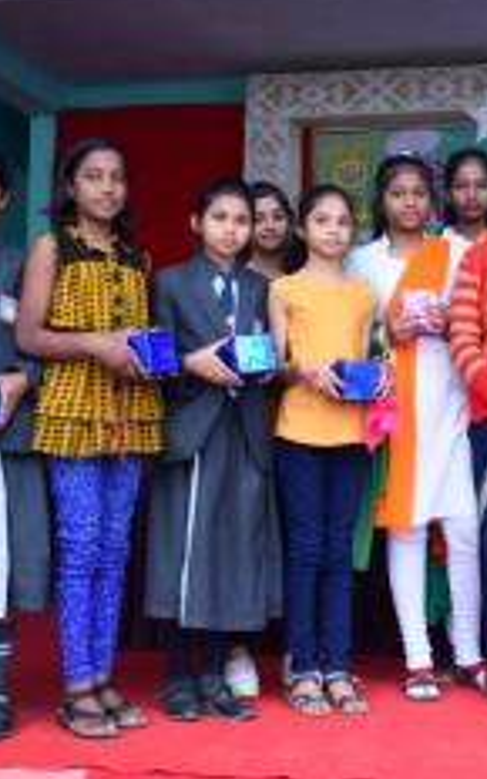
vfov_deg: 34.5
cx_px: 450
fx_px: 1253
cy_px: 371
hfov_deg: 21.4
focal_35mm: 59
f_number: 4
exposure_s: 1/250
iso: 400
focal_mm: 20
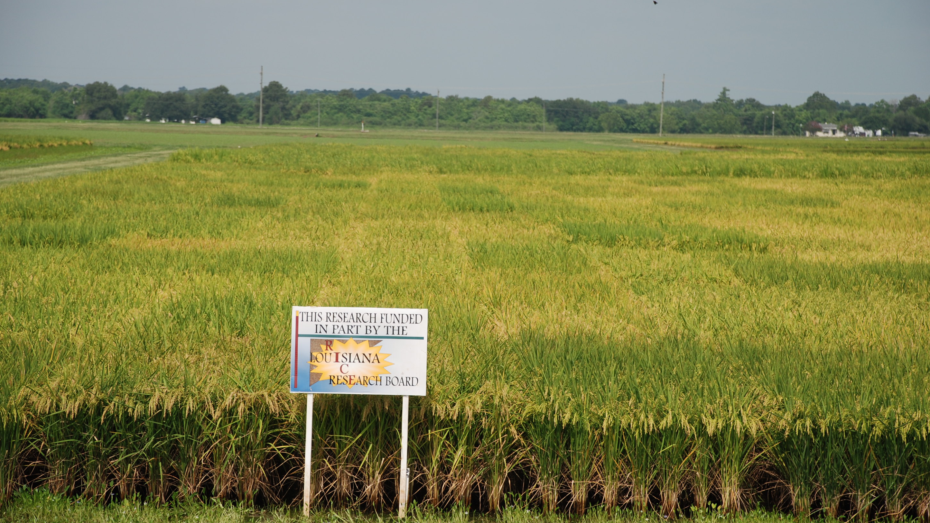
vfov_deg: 8.5
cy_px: 251
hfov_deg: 15.1
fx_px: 3502
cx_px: 465
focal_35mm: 142
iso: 100
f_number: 5.6
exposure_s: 1/500
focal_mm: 90
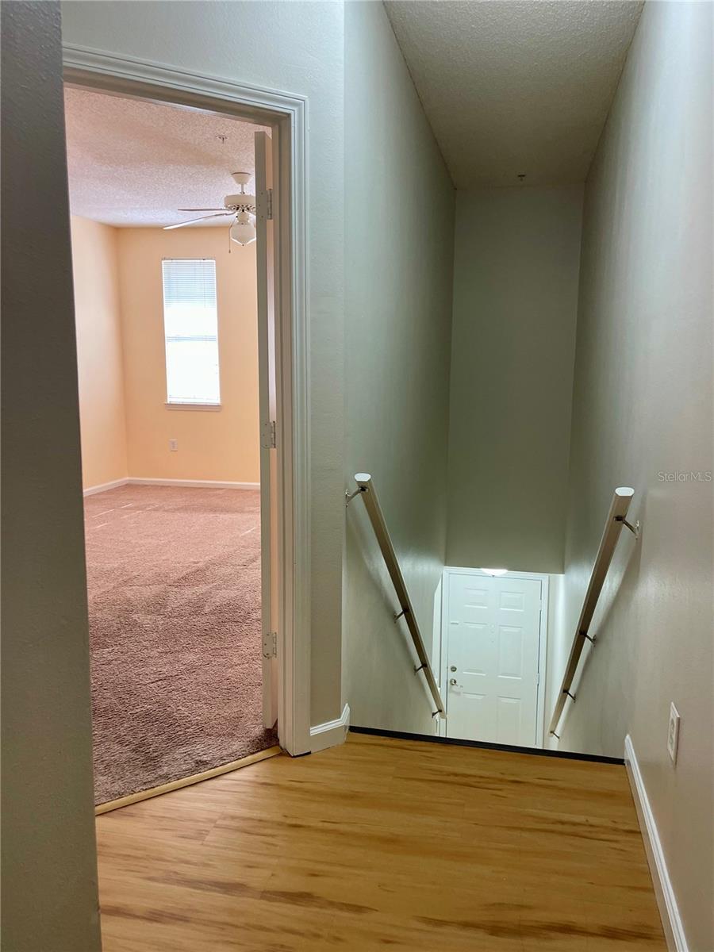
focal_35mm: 26
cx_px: 357
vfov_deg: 67.3
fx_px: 715
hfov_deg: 53.1
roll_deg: +0.1
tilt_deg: -8.5
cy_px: 476
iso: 100
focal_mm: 4.2
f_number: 1.6
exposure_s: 1/120
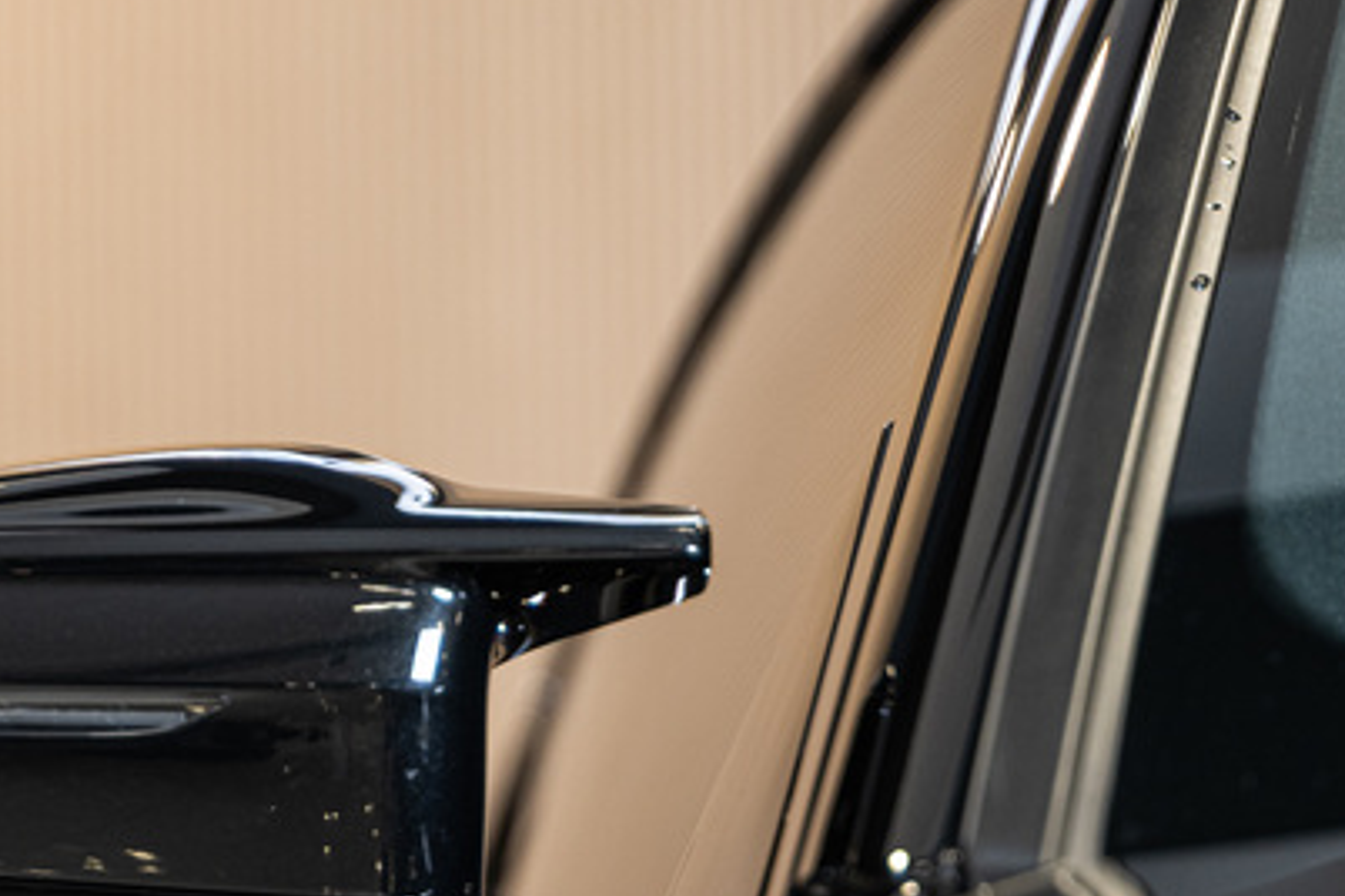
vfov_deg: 7.2
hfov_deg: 10.7
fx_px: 7135
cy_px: 739
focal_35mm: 191
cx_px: 239
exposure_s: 1/160
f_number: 2.8
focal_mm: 75
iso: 500
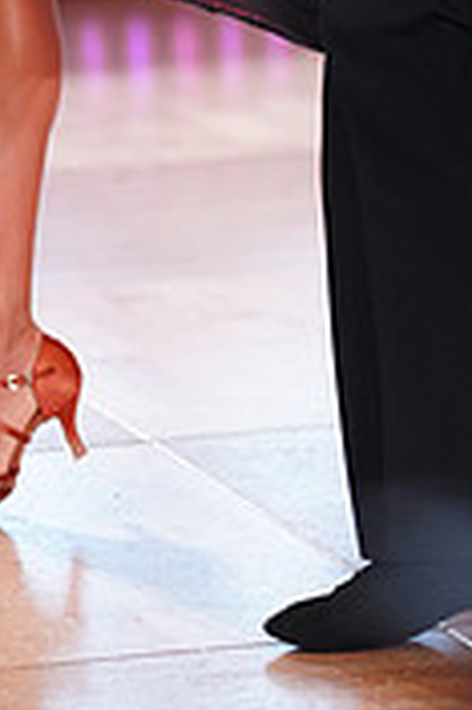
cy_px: -278
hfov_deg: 3.2
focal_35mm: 422
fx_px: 8315
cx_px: 664
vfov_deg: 4.9
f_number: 2.8
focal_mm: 128
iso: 2000
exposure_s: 1/500
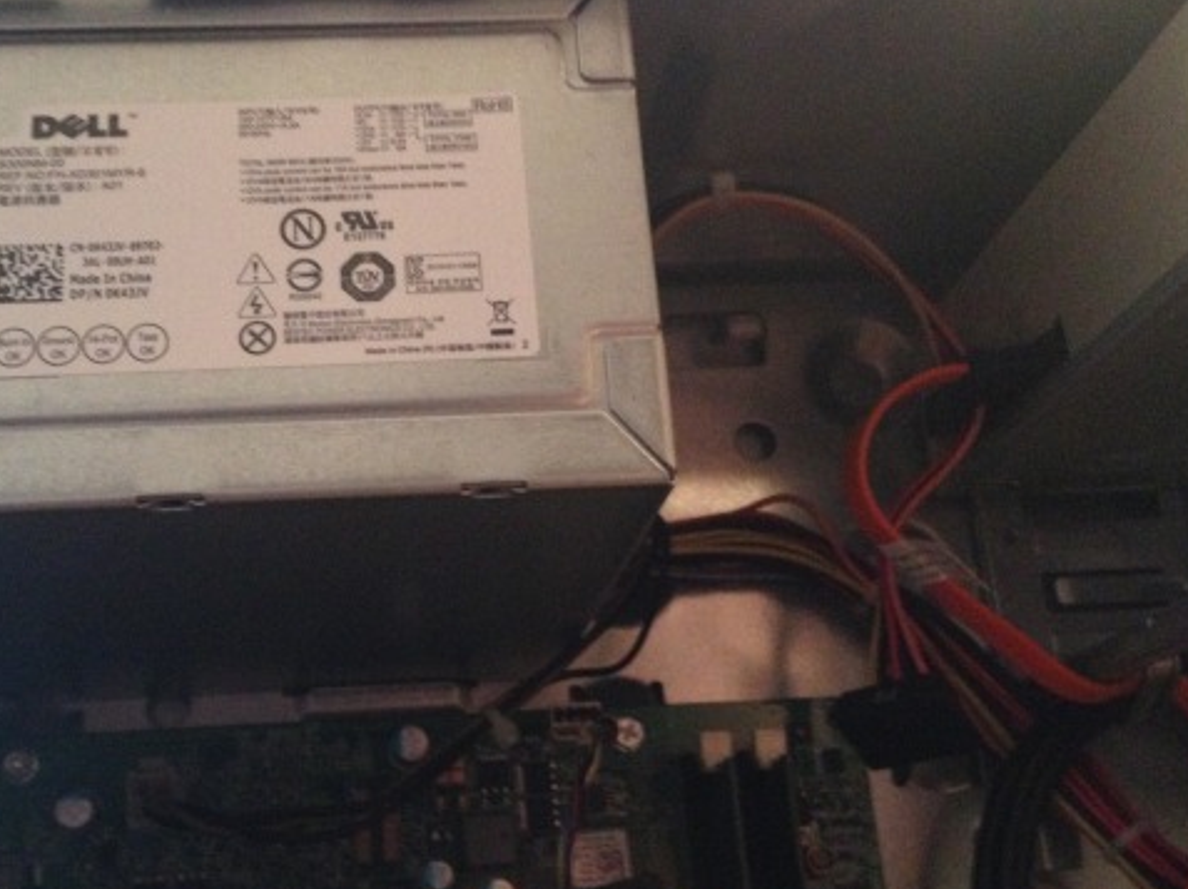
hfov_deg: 40.2
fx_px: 1612
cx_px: 461
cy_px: 448
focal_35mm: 47
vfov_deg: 30.8
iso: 500
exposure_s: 1/15
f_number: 2.4
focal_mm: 4.28
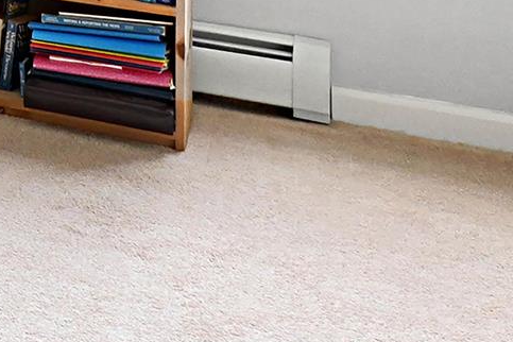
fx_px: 1268
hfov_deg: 17.2
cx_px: -490
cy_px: -398
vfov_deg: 12.8
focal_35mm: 89
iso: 4000
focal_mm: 14
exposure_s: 1/13
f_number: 14
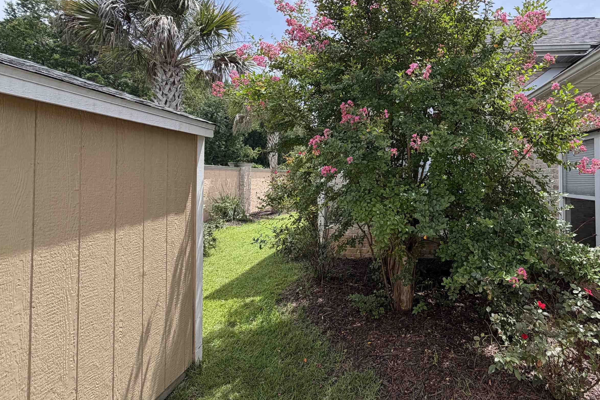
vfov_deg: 64.2
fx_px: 317
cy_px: 168
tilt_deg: +1.8
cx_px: 384
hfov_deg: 84.8
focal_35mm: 19
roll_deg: +0.1
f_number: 2.2
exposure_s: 1/686
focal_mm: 2.22
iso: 40
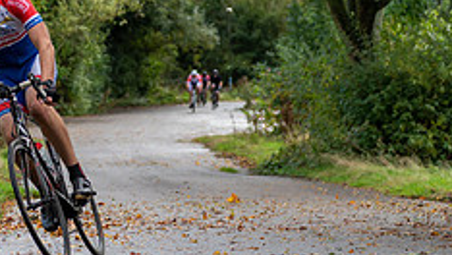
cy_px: 63
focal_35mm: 161
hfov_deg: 13.2
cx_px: -6
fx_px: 1931
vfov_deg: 7.5
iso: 200
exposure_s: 1/500
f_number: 3.2
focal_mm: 62
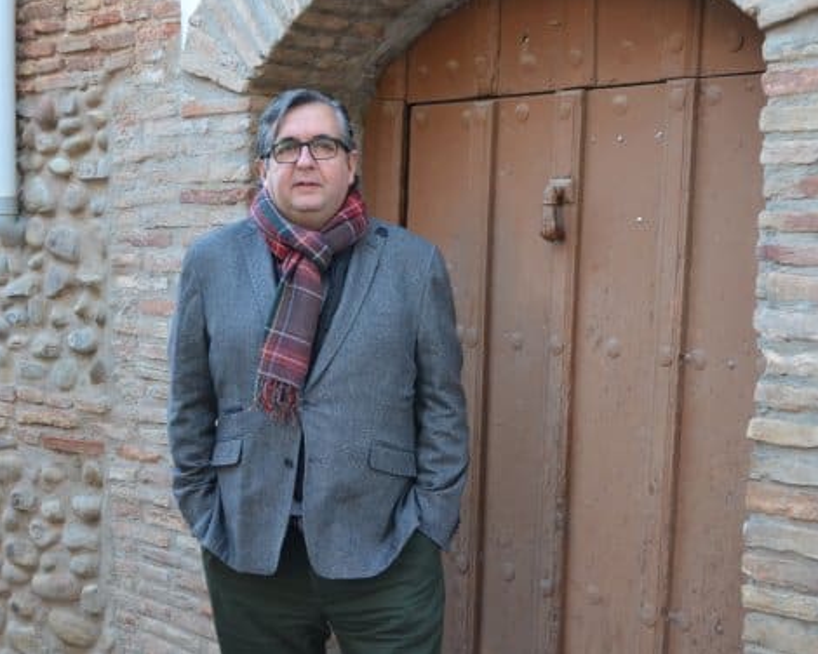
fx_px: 1332
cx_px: 347
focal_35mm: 55
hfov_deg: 34.1
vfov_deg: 27.6
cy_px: 325
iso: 800
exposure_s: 1/60
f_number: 4.8
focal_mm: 32
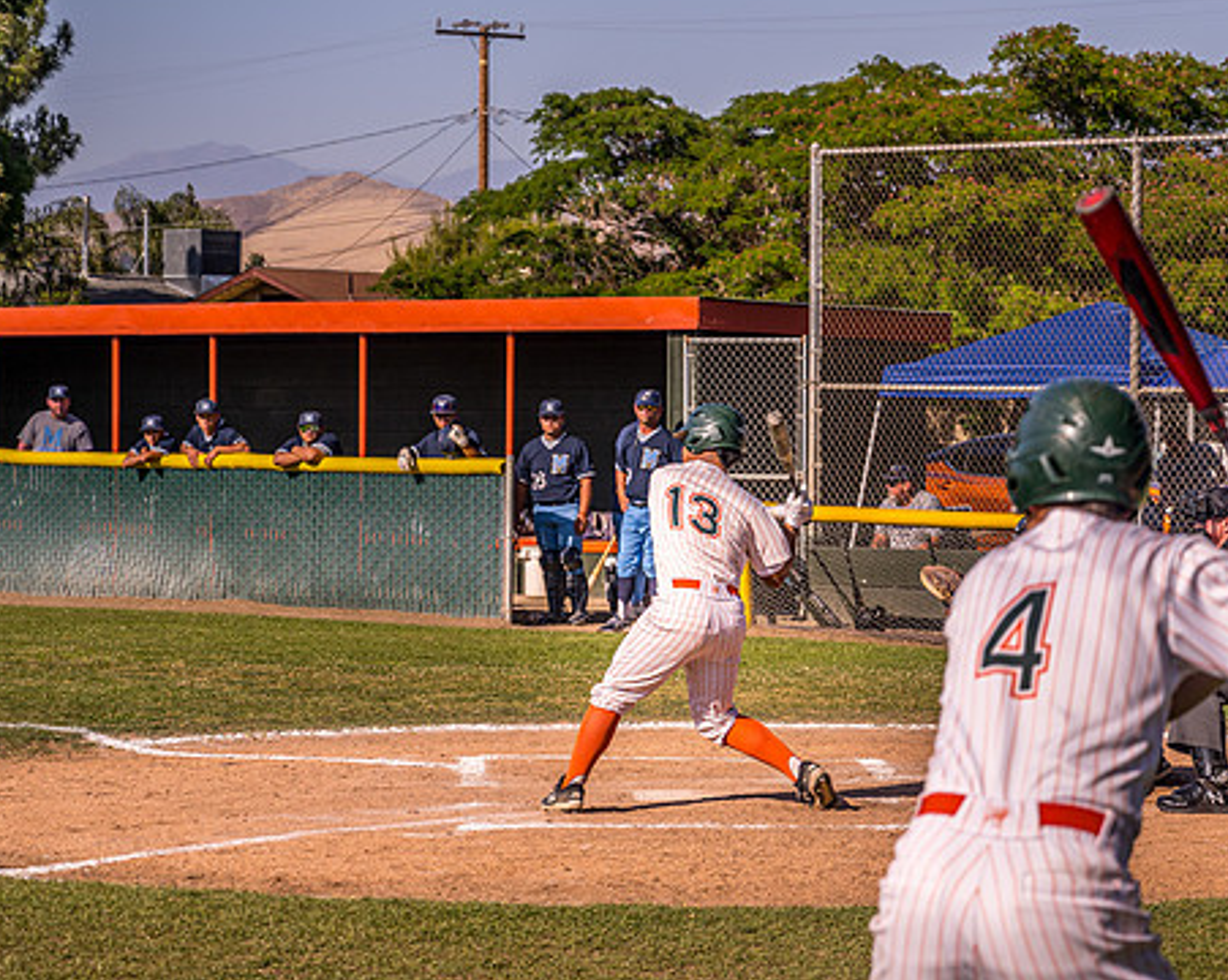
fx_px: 4031
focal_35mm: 111
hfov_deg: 17.3
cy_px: 495
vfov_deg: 13.9
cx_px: 729
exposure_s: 1/1000
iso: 110
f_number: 4
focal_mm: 70
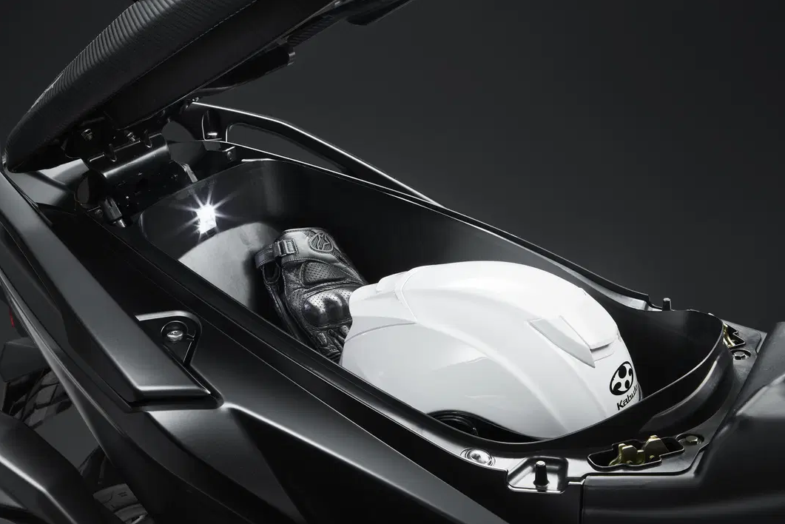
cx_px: 393
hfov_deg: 38.2
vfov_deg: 26.0
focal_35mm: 52
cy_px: 247
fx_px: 1134
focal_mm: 46
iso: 200
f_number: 16
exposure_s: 1/1.25
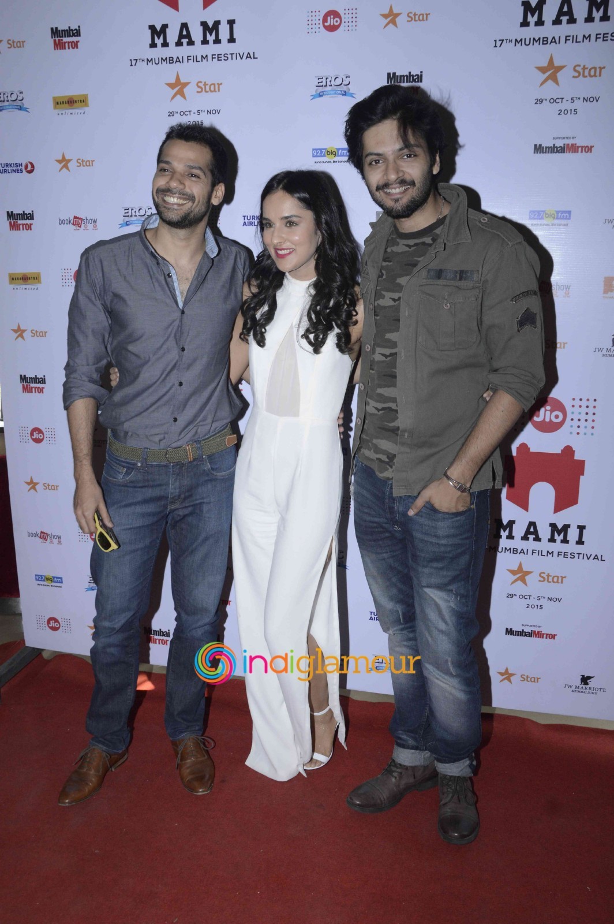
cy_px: 462
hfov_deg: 41.6
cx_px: 307
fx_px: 807
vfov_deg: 59.5
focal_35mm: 32
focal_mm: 21
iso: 800
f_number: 9
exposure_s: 1/160
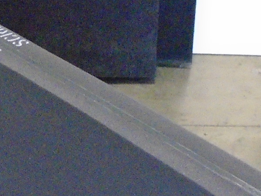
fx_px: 852
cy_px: 325
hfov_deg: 17.1
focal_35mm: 113
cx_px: 13
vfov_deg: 12.3
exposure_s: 1/25
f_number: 3.2
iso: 800
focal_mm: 4.6
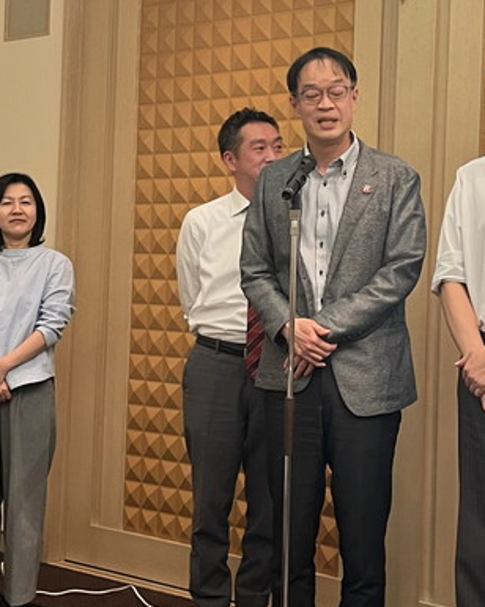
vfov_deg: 25.3
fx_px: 1346
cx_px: 233
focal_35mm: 75
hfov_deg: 20.4
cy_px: 233
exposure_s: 1/50
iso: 125
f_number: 1.6
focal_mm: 5.1
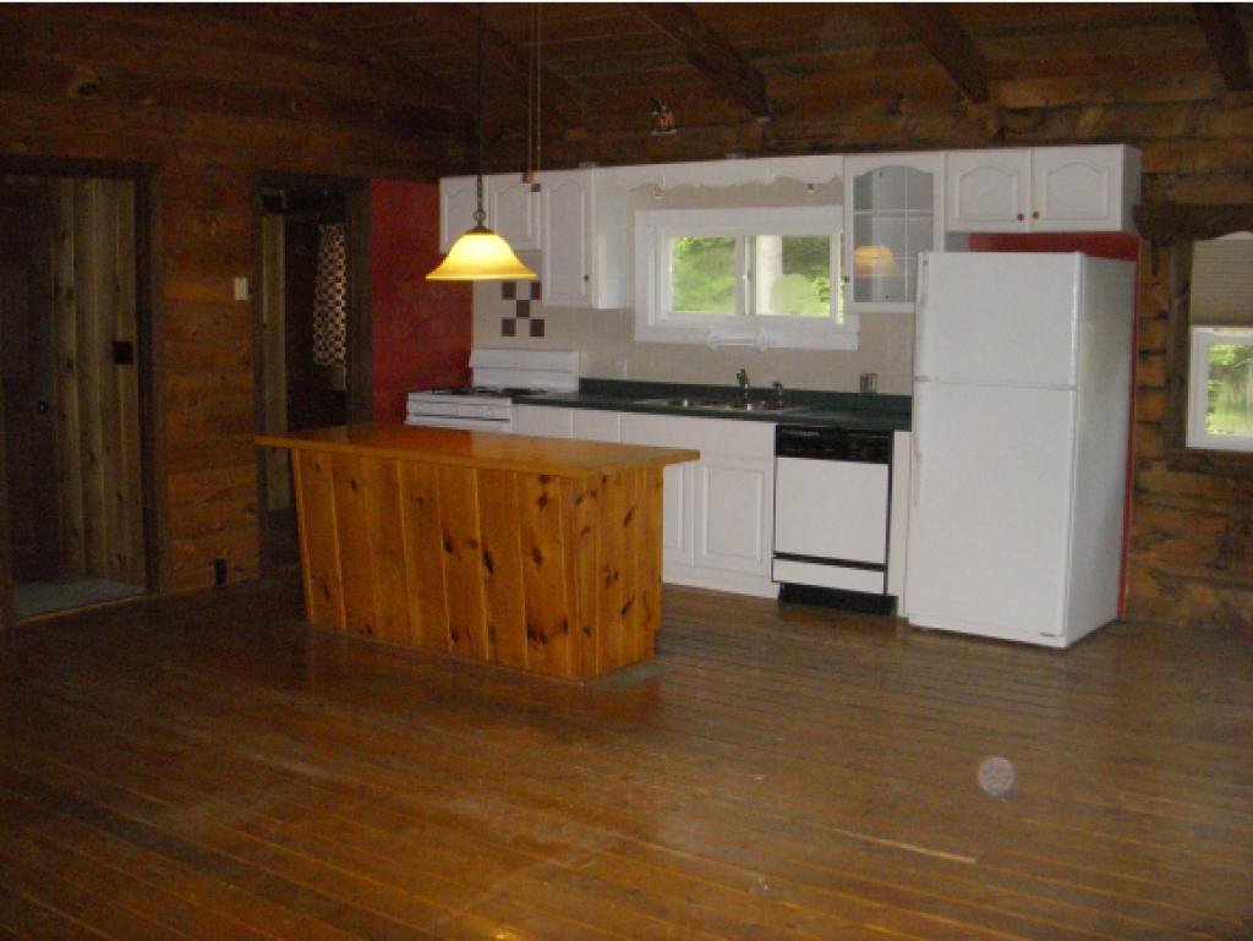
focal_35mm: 38
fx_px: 1376
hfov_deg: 49.0
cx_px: 626
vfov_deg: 37.8
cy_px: 470
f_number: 3.3
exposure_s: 1/250
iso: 800
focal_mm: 6.3
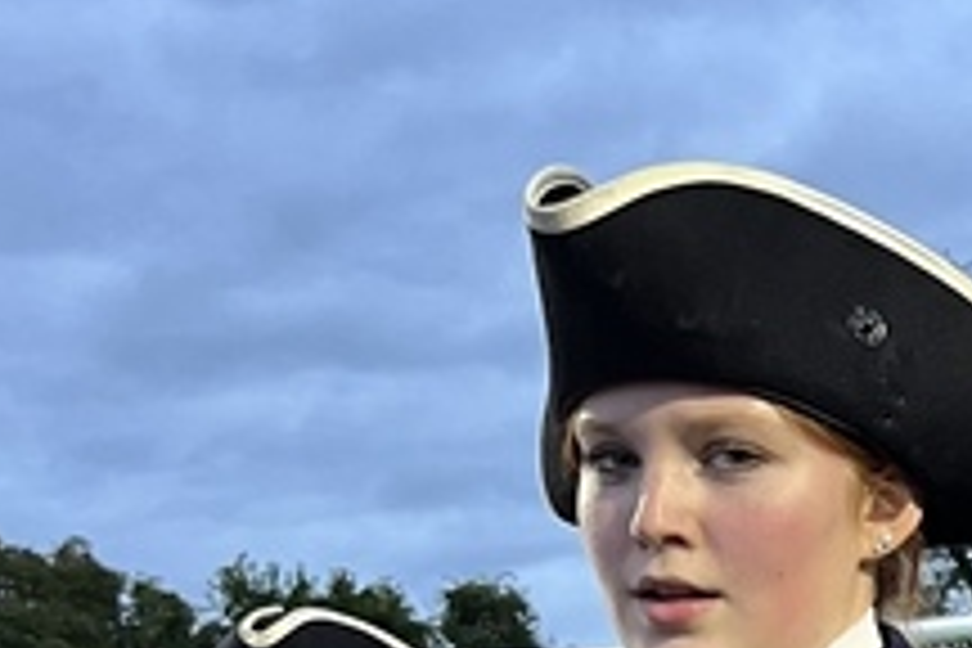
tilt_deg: -10.0
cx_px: 1512
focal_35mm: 128
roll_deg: +3.1
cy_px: 1472
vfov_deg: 9.7
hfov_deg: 14.7
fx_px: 3456
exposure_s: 1/60
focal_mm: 5.1
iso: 100
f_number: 1.6
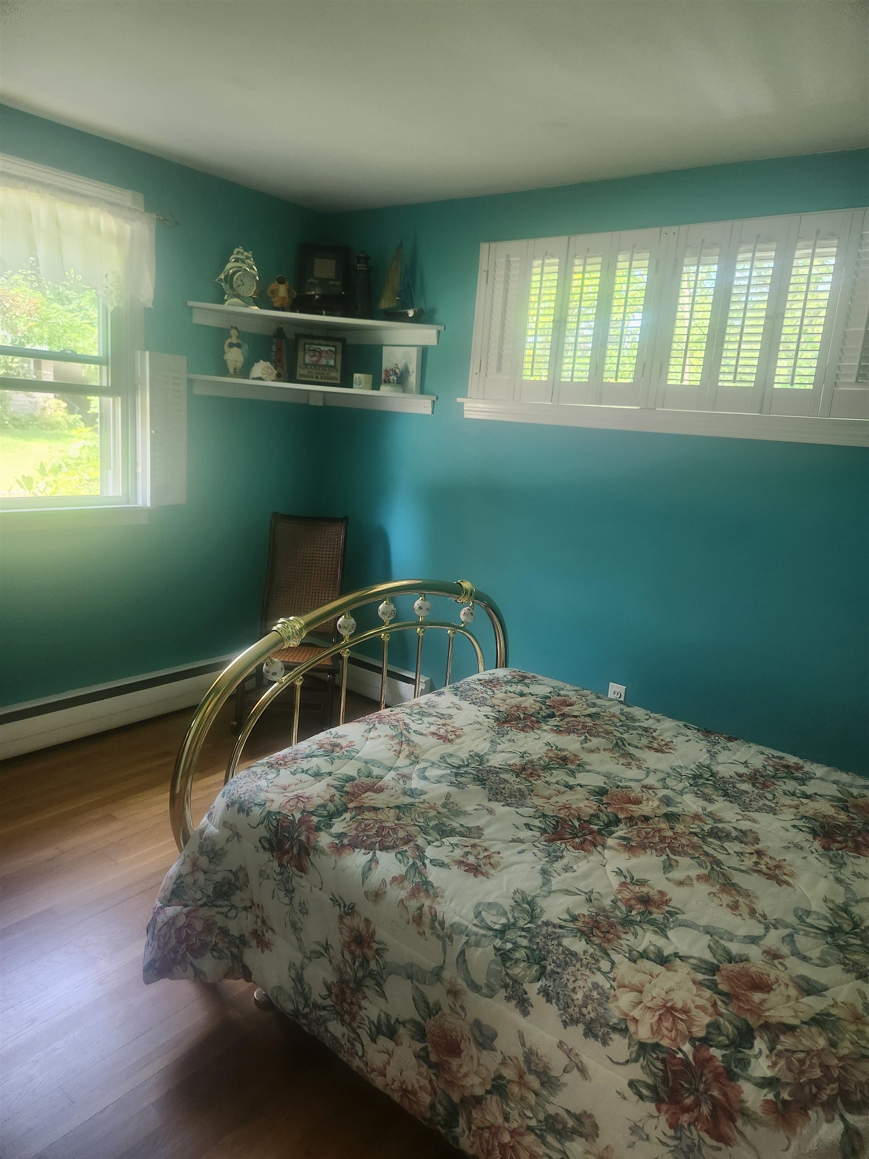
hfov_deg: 58.9
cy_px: 580
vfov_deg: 73.9
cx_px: 434
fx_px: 770
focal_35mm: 23
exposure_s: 1/120
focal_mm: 5.4
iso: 320
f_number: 1.8
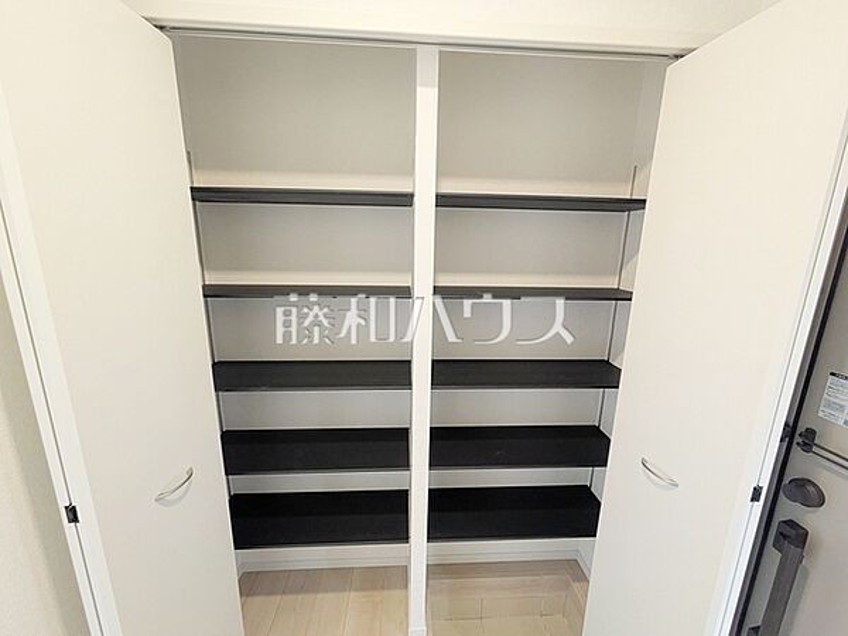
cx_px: 424
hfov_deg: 102.1
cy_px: 318
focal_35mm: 14
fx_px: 343
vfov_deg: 85.7
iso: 164
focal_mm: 1.83
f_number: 2.2
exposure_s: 1/25
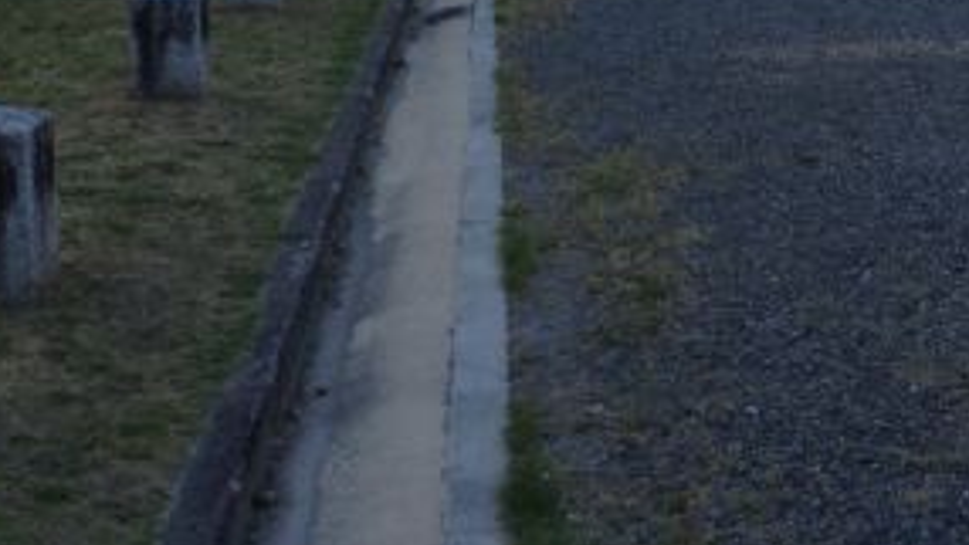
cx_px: 644
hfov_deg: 26.4
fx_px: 2056
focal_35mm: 80
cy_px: -210
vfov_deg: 14.3
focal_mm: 4.28
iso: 50
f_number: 2.4
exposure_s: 1/438
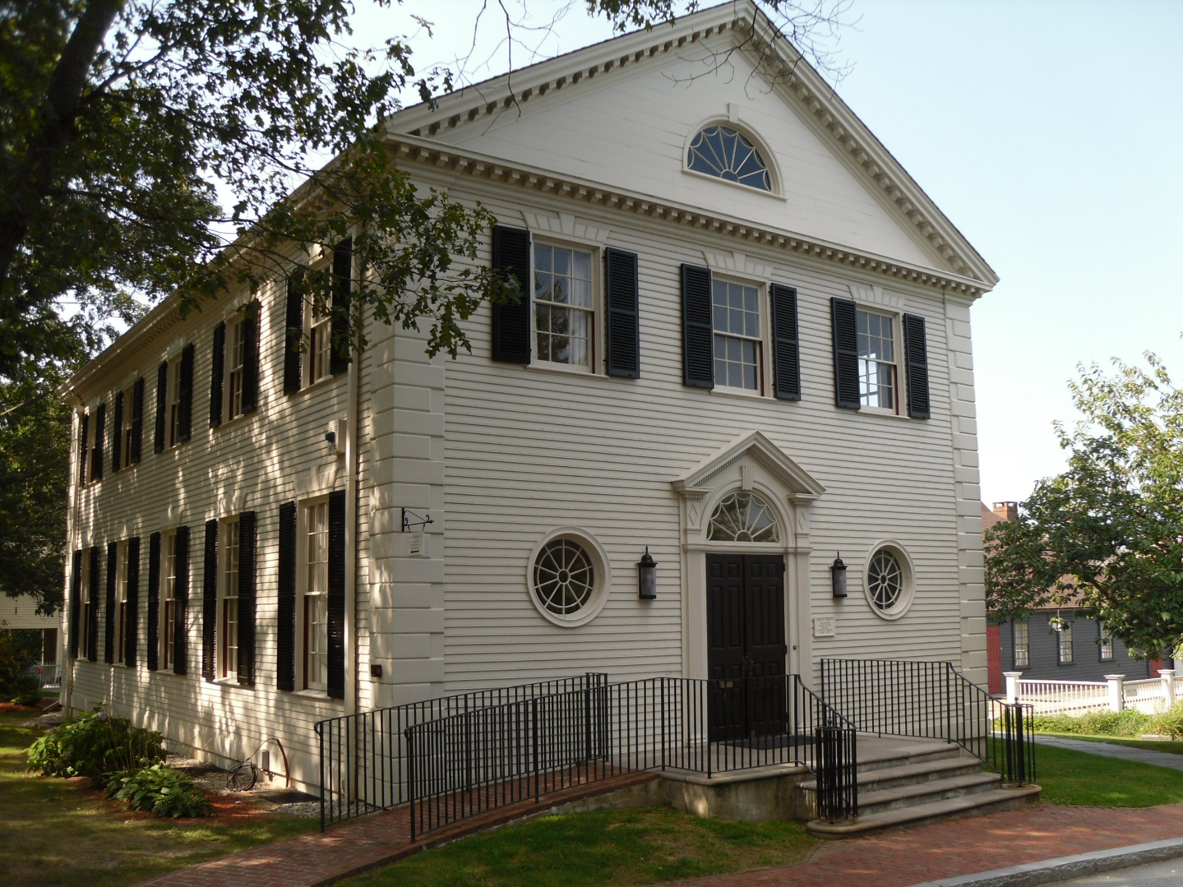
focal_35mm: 34
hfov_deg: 54.0
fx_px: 1162
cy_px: 444
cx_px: 592
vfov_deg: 41.8
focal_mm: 6
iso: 80
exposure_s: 1/469
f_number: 2.8
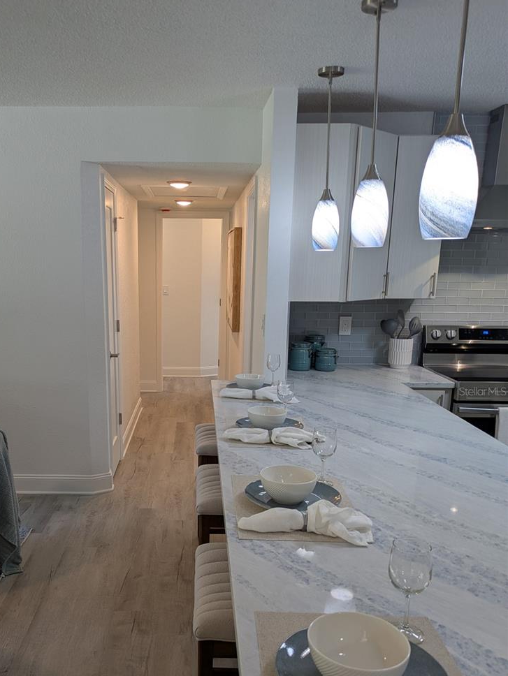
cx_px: 194
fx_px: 606
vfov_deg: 58.0
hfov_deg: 45.1
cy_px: 391
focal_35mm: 31
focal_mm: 5.43
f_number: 1.89
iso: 82
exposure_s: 1/120
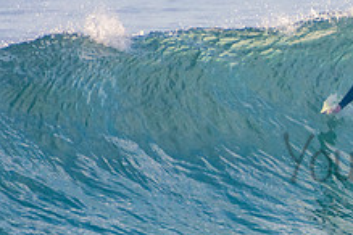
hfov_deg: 1.3
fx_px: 16168
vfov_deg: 0.8
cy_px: 144
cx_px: 450
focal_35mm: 1649
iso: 450
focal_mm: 400
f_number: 5.6
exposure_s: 1/1250
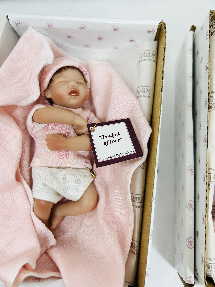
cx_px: 108
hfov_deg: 53.1
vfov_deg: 67.3
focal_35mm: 26
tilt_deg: -76.8
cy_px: 144
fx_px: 215
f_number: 1.5
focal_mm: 5.7
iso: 50
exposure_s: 1/588
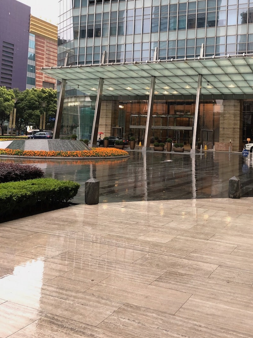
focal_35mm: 37
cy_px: 117
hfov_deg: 38.3
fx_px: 361
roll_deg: -2.1
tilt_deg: +3.9
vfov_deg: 49.4
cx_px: 165
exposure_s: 1/24
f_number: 1.8
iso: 32
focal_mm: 4
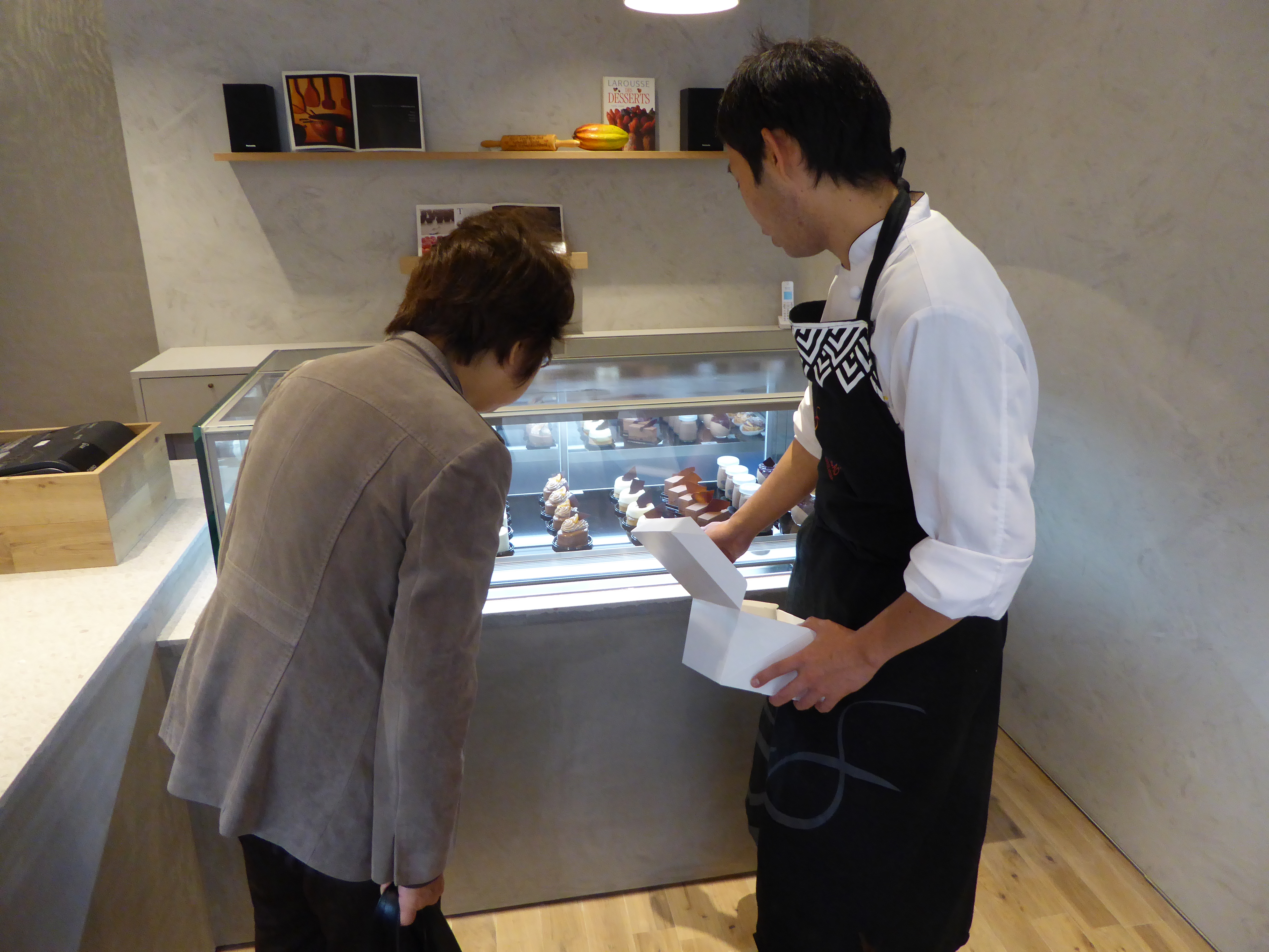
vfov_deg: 54.9
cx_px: 634
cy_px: 476
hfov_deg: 69.4
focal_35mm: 25
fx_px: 916
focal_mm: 4.3
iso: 400
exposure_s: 1/40
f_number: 3.3
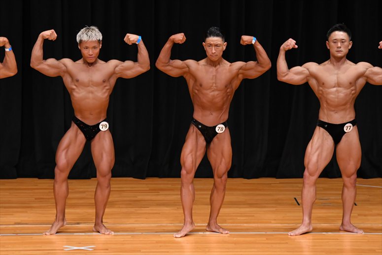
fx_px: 3023
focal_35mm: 285
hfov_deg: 7.2
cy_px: 128
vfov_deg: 4.8
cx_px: 191
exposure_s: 1/400
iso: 3200
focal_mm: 190
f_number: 5.6
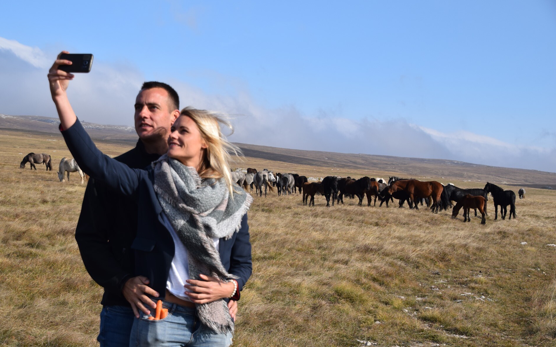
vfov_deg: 20.0
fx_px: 985
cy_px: 178
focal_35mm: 65
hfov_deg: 31.5
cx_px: 275
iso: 400
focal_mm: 42
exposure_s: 1/2000
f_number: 7.1
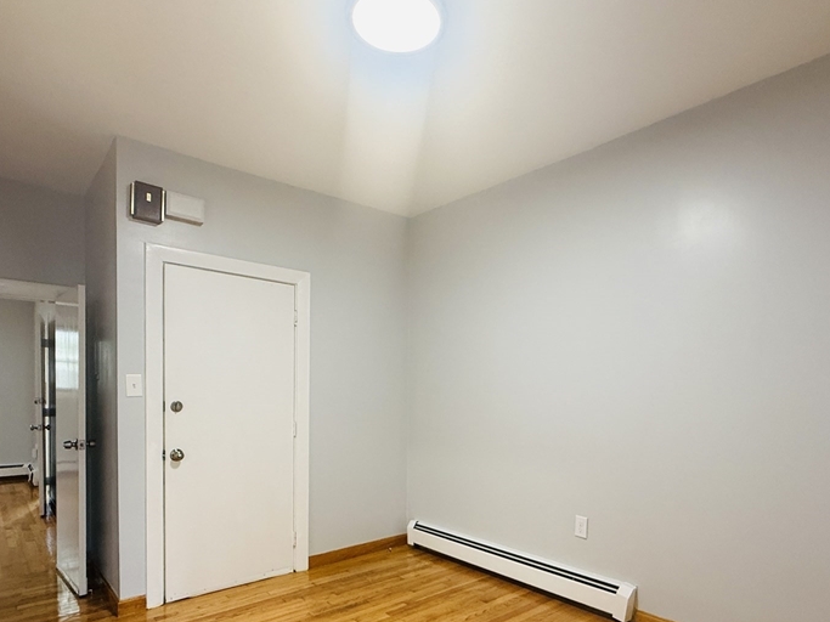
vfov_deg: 62.2
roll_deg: -1.1
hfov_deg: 78.9
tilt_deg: -0.9
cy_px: 405
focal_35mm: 21
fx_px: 503
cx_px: 440
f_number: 2.2
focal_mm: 2.22
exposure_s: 1/60
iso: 250
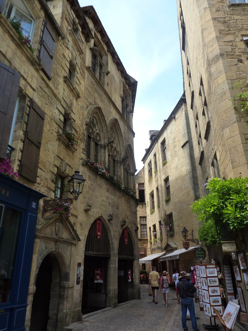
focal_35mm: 25
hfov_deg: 54.9
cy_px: 166
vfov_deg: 69.4
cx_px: 124
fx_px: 239
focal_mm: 4.1
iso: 125
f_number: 4
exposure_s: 1/200
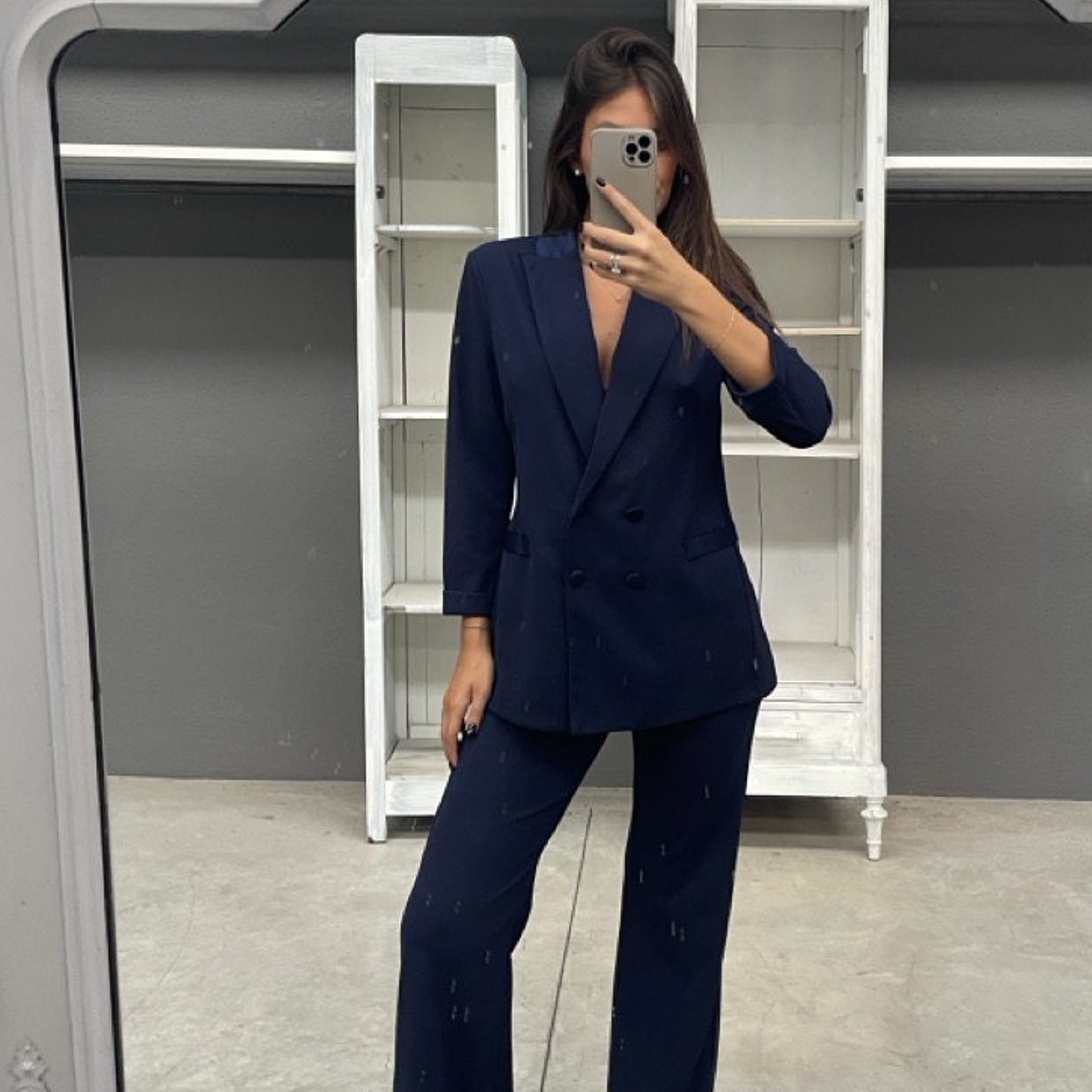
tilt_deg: -15.6
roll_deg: +0.0
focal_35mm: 39
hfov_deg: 42.7
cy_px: 392
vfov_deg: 42.4
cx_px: 634
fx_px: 1392
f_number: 1.6
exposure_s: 1/60
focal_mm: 5.1
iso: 160
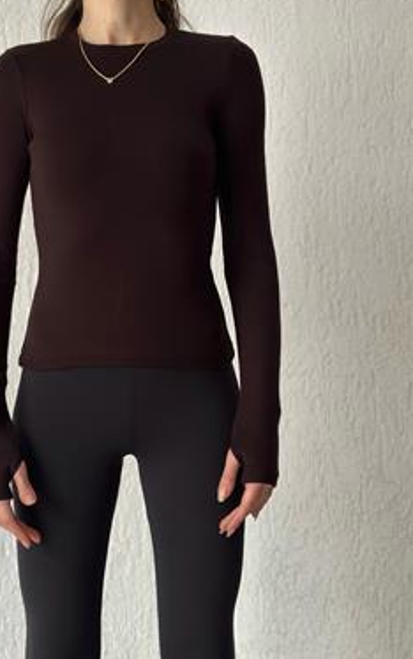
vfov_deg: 35.1
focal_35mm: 58
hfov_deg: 22.3
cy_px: 307
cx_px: 134
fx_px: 1044
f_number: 1.78
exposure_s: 1/60
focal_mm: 6.86
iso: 400
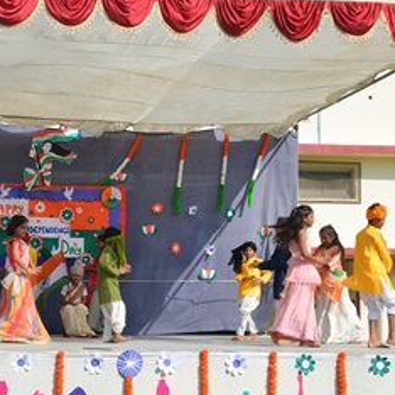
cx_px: 83
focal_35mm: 83
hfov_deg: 20.7
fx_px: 1072
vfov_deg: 20.9
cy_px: 229
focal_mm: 34
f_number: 9
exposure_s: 1/320
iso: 100
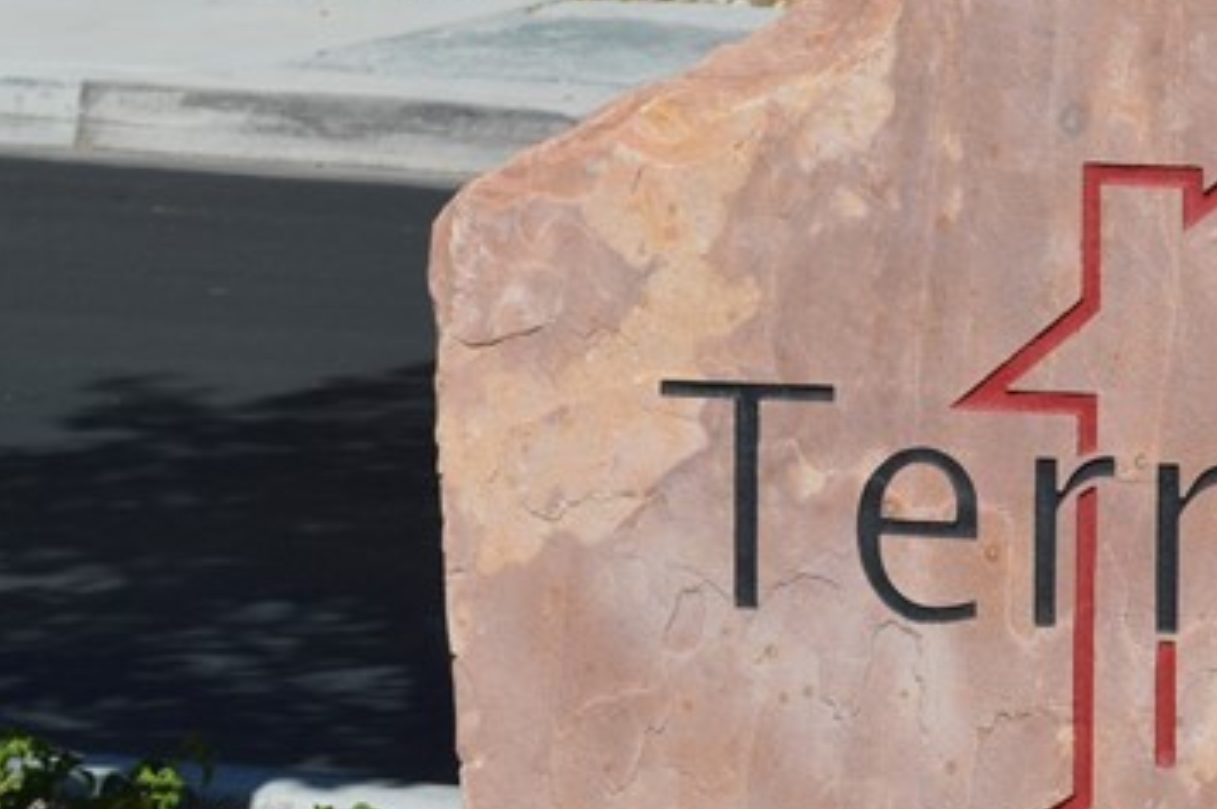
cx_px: 1352
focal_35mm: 253
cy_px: 500
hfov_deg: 8.1
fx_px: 8529
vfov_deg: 5.4
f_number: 9
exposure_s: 1/320
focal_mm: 55
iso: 100
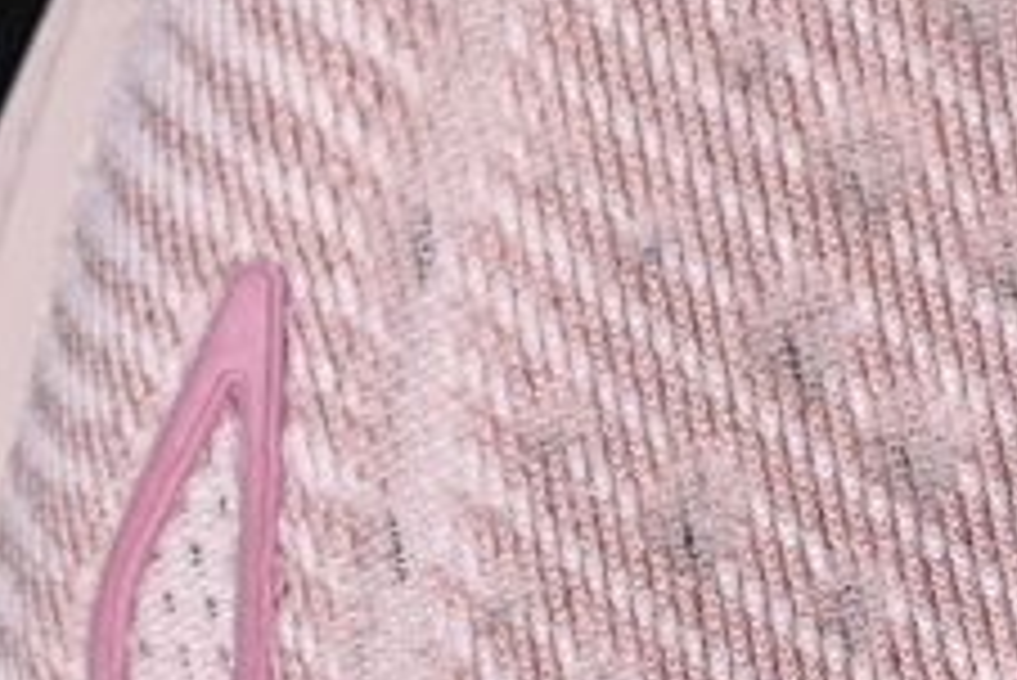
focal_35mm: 358
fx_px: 10120
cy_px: 657
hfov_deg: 5.7
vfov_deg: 3.8
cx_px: 1058
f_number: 7.1
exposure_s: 1/80
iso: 160
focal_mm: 50
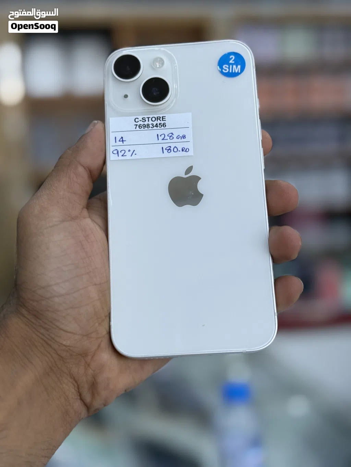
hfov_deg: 30.3
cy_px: 234
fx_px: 649
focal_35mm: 48
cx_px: 176
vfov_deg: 39.7
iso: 64
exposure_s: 1/987
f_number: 1.78
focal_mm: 6.76
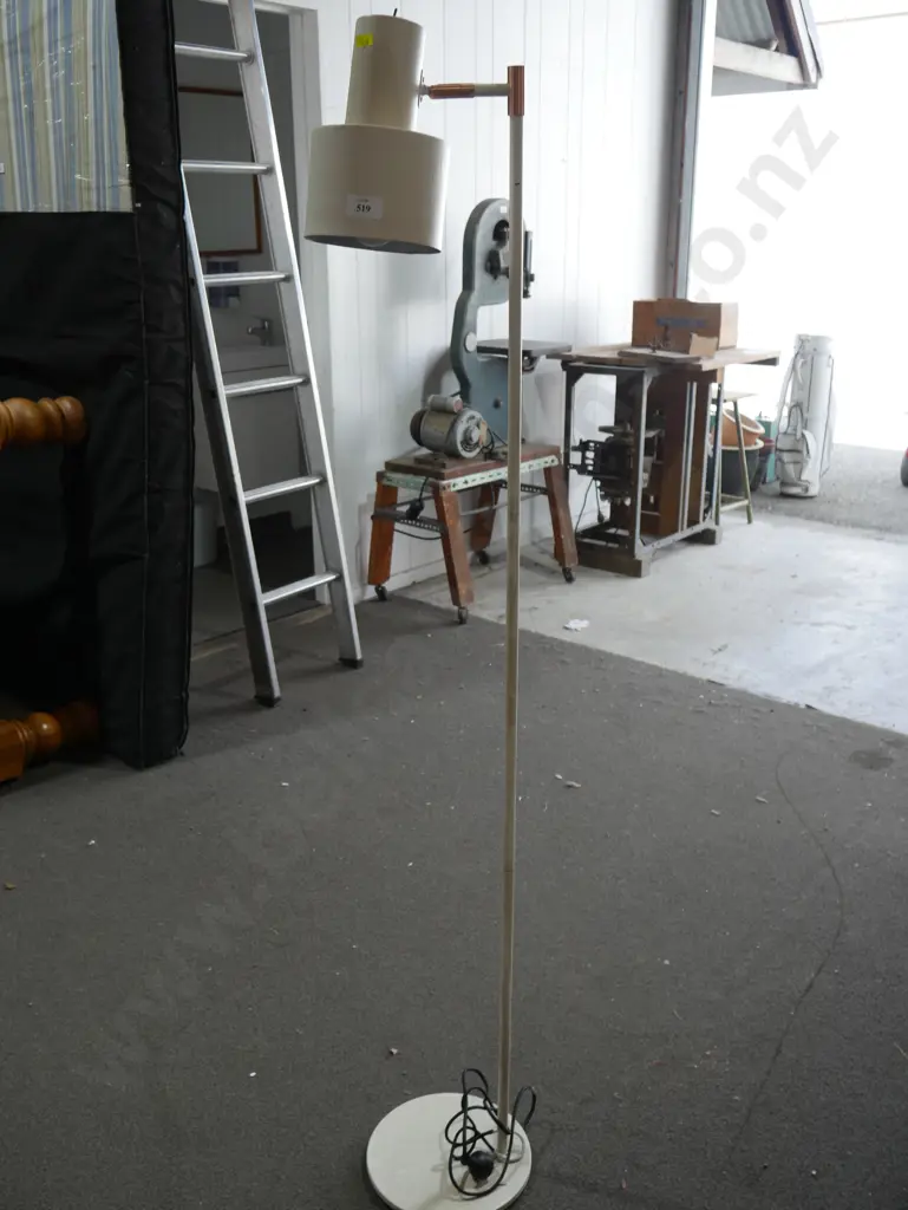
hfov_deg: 44.2
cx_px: 454
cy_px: 605
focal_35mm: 32
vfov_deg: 56.8
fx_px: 1118
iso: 200
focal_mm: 16
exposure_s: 1/125
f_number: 4.5
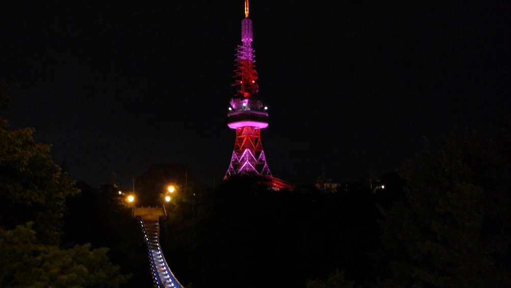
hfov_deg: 48.3
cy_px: 134
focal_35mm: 42
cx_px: 253
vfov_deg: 28.4
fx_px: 569
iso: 200
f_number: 3.4
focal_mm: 6.3
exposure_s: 1/2
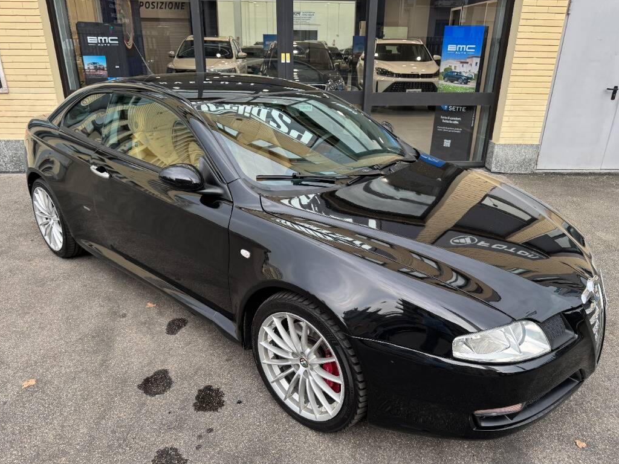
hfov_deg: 69.4
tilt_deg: -23.5
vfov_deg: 54.9
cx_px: 313
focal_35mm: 25
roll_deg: -0.5
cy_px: 239
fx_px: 447
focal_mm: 6.76
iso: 100
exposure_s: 1/121
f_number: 1.78
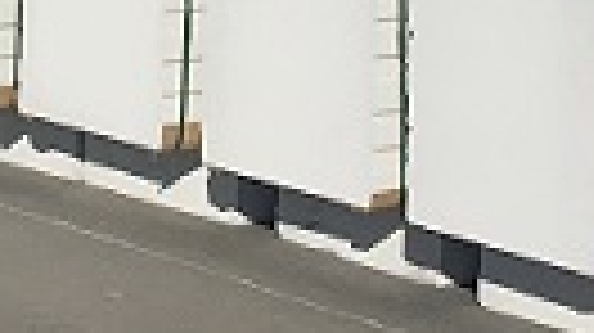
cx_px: 202
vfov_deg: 5.8
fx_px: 3132
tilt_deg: +1.8
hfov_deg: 10.8
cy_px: -482
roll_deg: -1.2
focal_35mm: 199
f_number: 2.2
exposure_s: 1/5128
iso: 25
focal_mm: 4.15
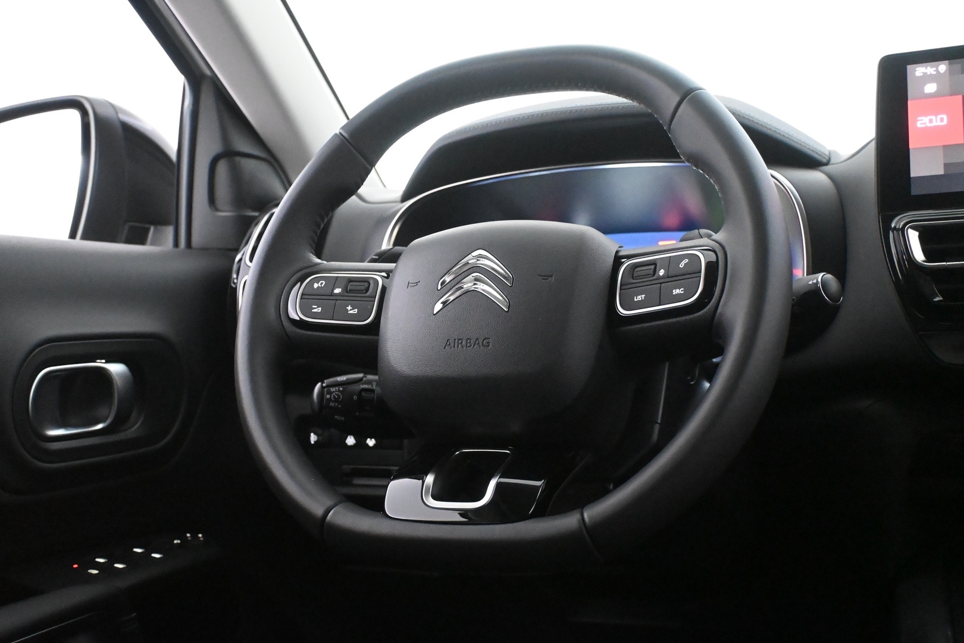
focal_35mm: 42
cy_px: 322
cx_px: 482
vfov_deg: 31.9
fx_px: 1125
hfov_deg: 46.4
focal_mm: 28
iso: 11400
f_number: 4.5
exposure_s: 1/60
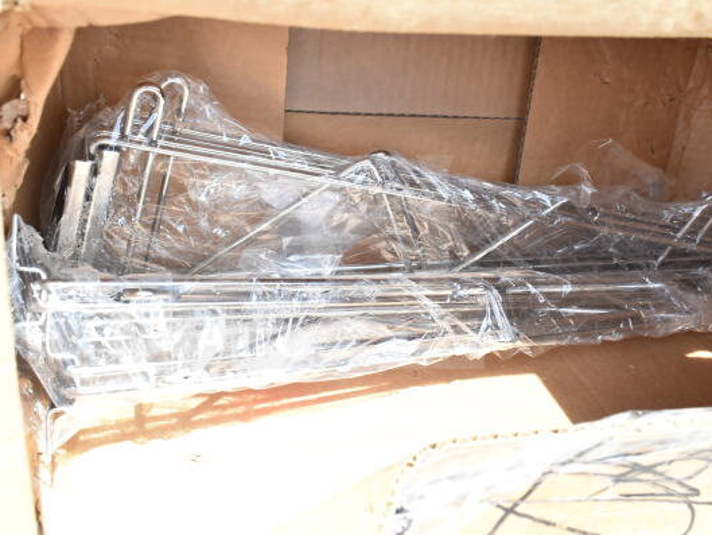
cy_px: 262
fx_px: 855
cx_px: 332
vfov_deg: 34.7
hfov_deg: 45.2
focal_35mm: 42
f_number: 10
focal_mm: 25
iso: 1600
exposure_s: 1/400
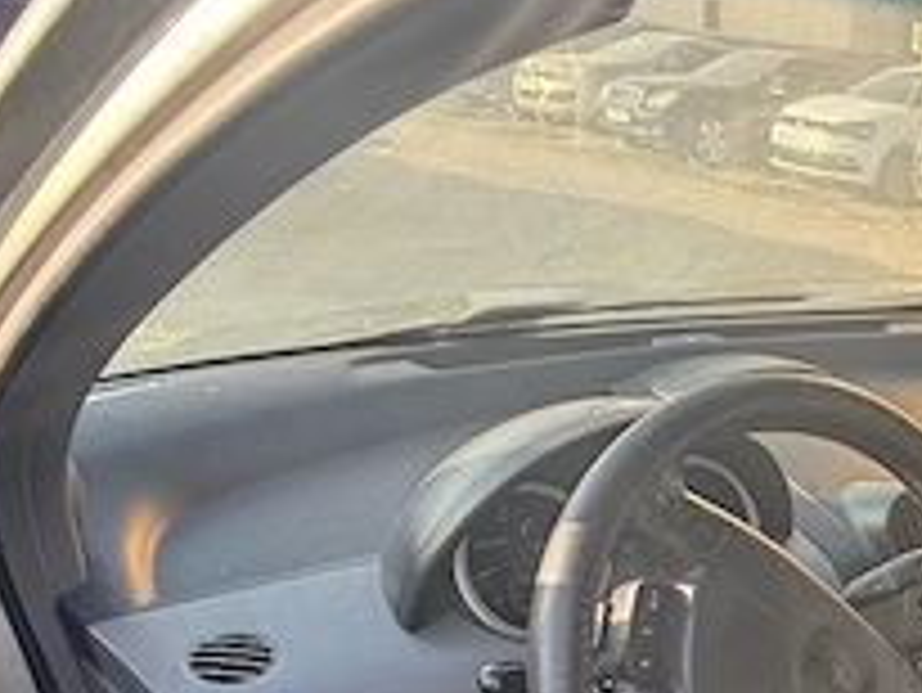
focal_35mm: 41
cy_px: 774
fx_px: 1093
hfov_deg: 39.4
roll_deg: -7.1
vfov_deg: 31.1
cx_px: 958
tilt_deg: -32.8
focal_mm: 2.22
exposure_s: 1/99
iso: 80
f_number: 2.2
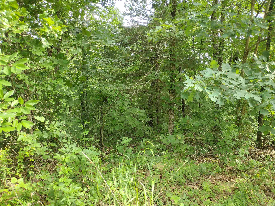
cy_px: 103
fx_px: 214
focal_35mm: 27
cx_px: 138
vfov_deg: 51.4
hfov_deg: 65.3
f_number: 1.7
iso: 100
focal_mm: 4.71
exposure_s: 1/164
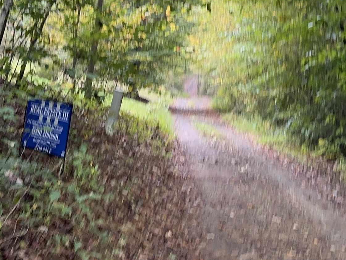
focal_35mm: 66
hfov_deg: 29.2
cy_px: -49
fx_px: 660
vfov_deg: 20.8
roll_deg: -3.3
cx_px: 222
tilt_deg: +15.3
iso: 250
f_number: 1.78
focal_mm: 6.86
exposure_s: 1/60
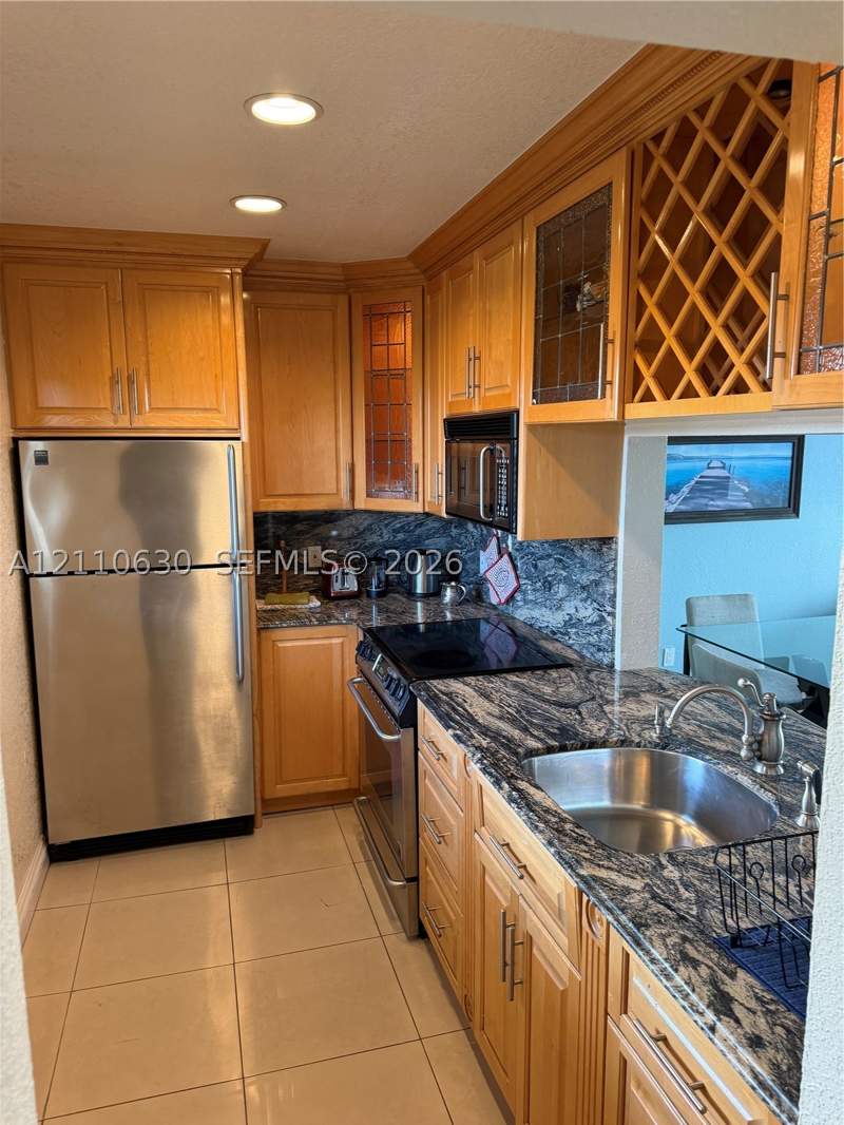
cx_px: 422
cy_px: 562
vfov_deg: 71.6
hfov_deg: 56.8
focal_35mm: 24
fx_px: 780
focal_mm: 6.76
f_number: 1.78
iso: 200
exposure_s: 1/60
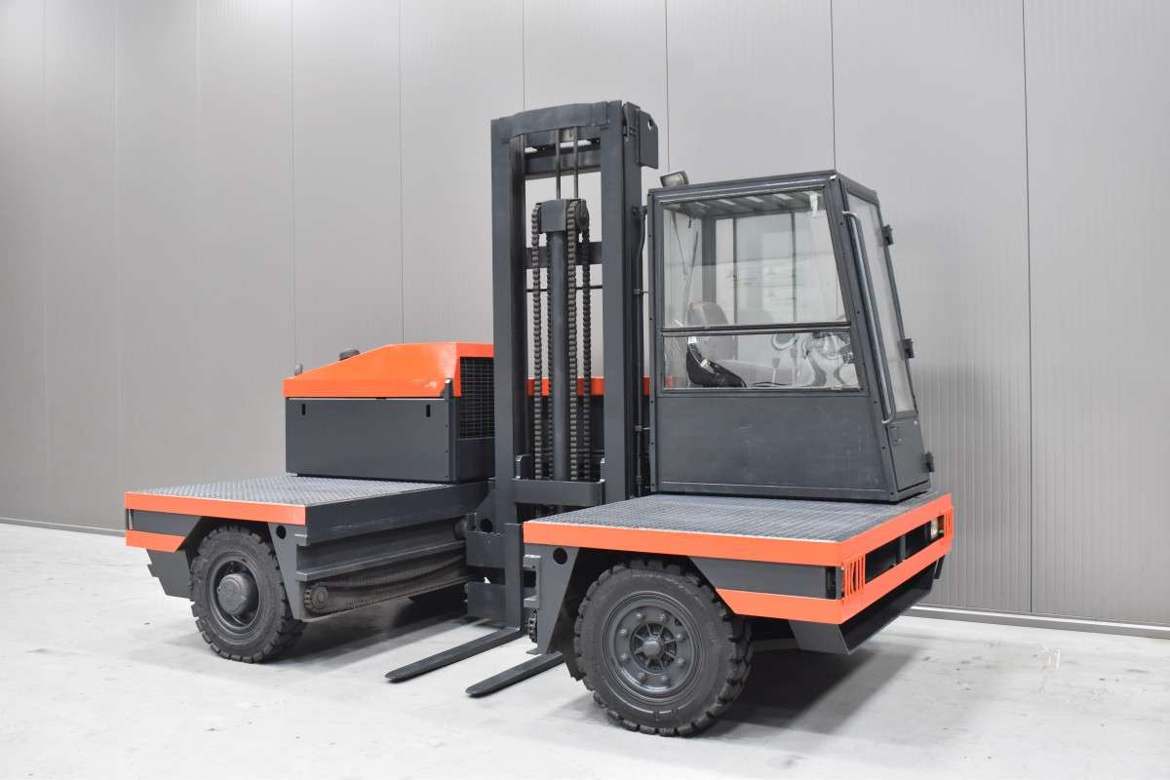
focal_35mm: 33
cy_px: 390
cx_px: 585
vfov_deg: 40.0
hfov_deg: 57.2
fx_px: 1072
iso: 1600
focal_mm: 22
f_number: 5
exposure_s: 1/25
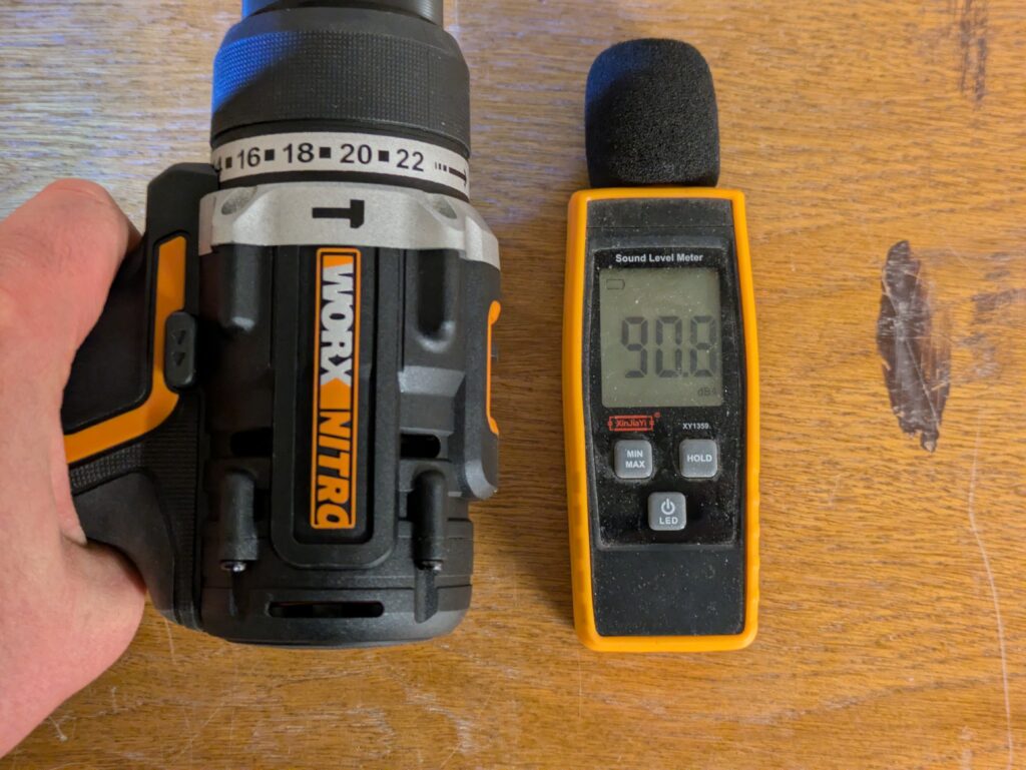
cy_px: 385
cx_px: 513
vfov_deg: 28.6
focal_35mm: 51
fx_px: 1512
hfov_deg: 37.5
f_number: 1.89
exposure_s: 1/25
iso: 435
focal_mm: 5.43
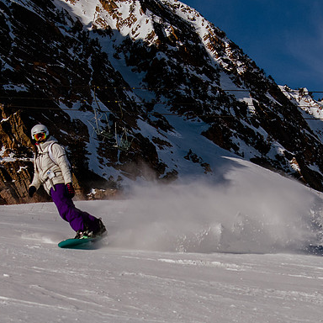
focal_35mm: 157
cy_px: 275
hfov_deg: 11.1
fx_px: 1657
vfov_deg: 11.1
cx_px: 211
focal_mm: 48
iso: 200
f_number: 5.6
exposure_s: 1/5000
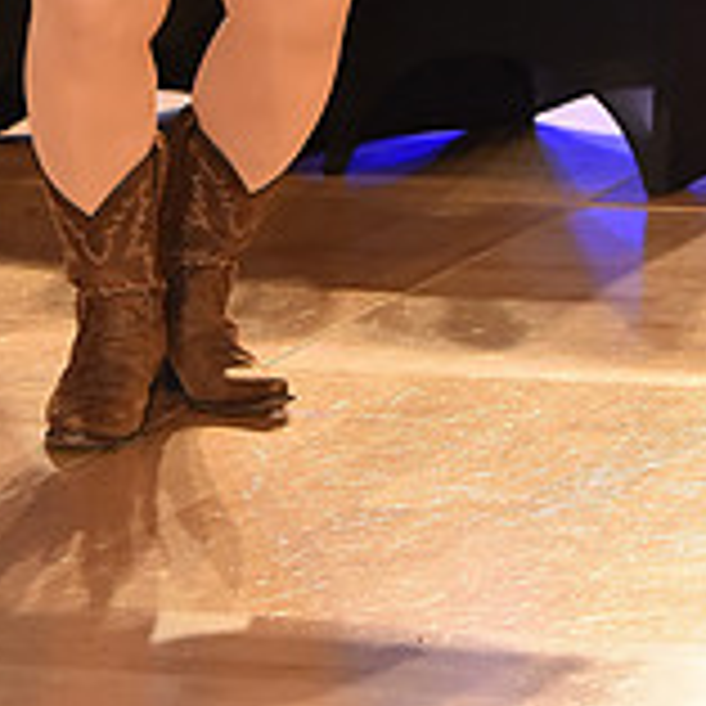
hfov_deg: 5.7
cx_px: 7
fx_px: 7084
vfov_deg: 5.6
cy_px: -364
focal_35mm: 307
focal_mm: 98
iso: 2000
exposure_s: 1/250
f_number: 5
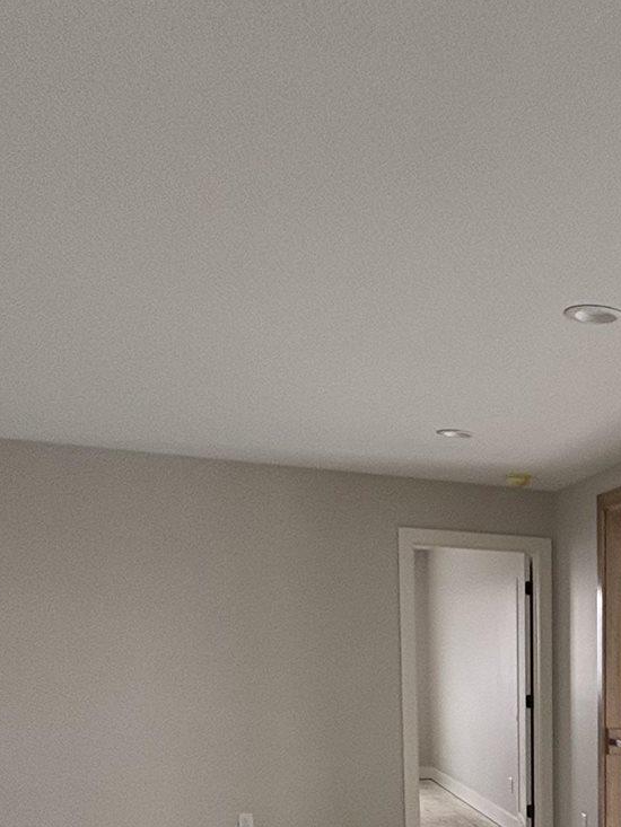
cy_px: 810
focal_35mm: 44
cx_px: 759
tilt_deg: -7.0
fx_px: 1052
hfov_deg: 28.3
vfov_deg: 38.5
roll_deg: -1.3
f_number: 2.2
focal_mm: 2.22
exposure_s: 1/99
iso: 100
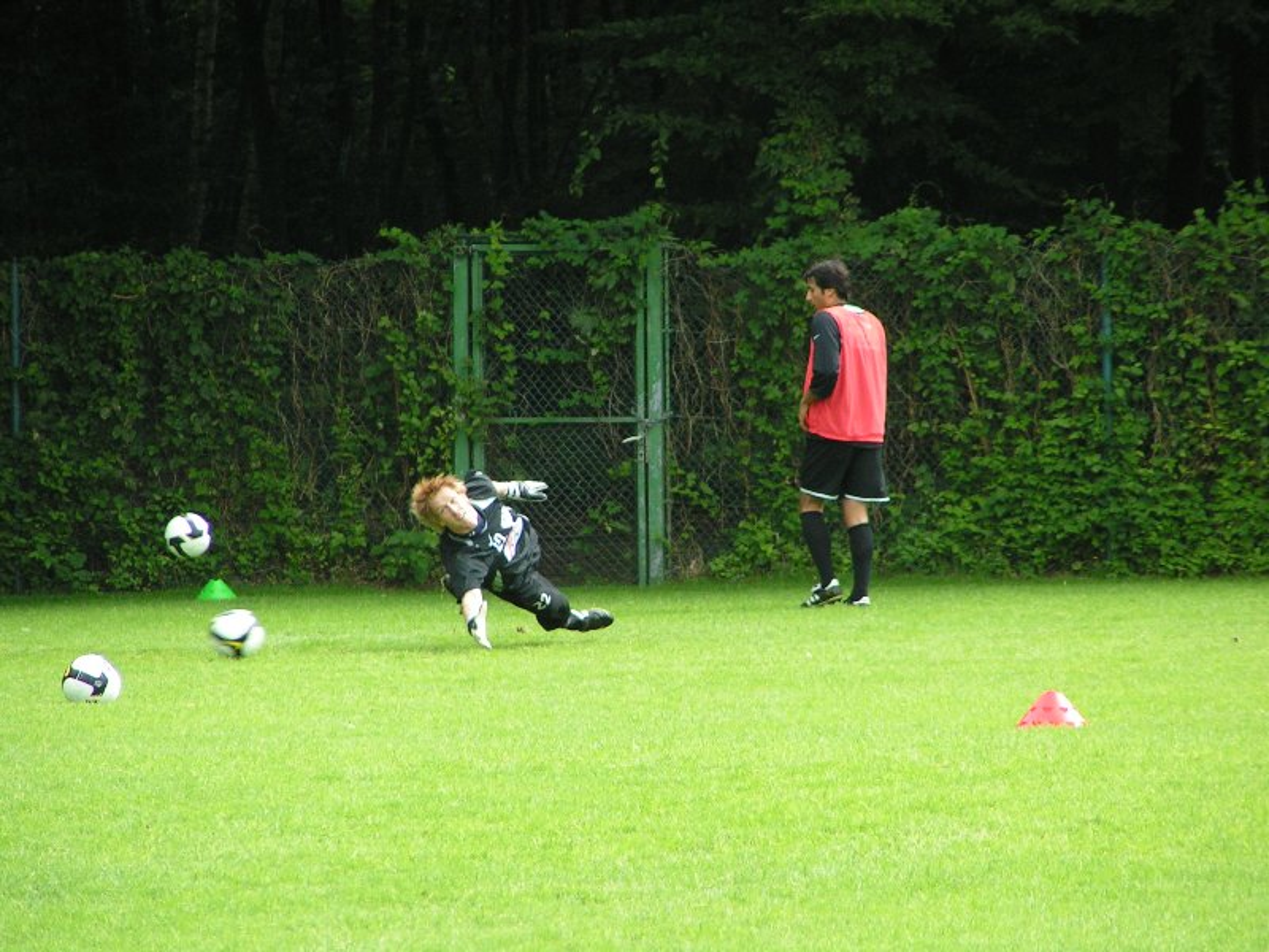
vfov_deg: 3.9
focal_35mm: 380
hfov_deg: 5.2
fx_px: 13931
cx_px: 634
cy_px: 476
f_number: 3.5
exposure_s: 1/400
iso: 125
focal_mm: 58
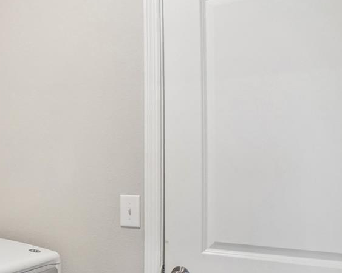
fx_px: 405
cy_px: 181
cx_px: 19
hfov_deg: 41.3
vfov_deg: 36.9
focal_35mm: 40
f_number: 8
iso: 400
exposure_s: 1/10
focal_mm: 10
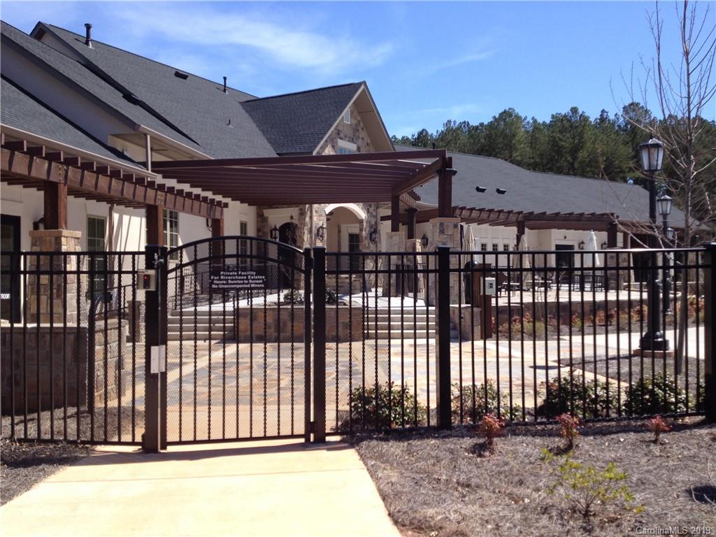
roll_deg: -0.8
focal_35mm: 35
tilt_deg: -2.0
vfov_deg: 40.7
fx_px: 724
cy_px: 268
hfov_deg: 52.6
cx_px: 358
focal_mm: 4.28
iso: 50
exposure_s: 1/1346
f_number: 2.4
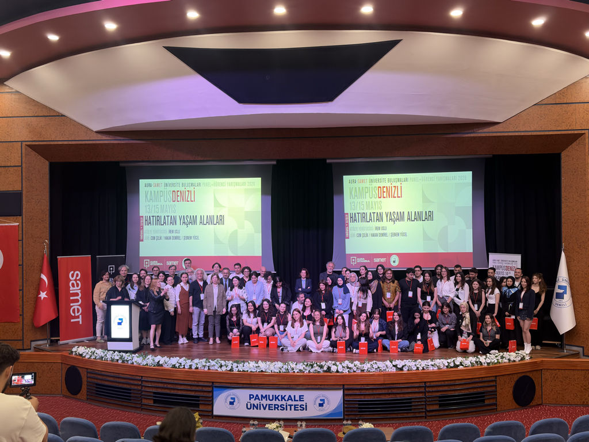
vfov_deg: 41.8
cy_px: 221
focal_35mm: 34
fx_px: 579
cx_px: 294
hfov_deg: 54.0
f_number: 1.6
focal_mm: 5.96
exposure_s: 1/40
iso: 160
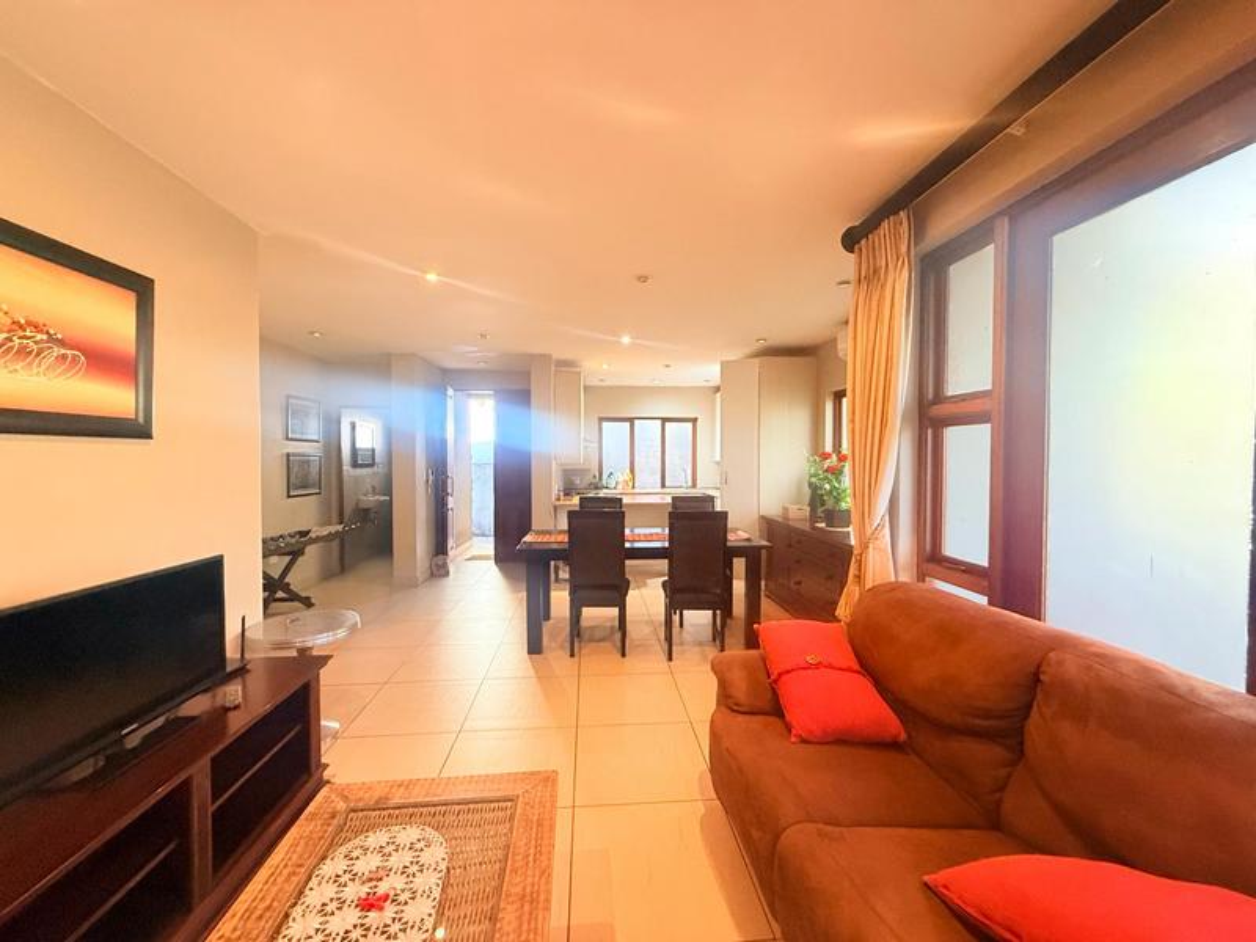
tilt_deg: -0.2
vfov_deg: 85.7
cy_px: 471
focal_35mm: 14
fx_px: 508
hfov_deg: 102.1
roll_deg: +0.0
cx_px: 628
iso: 500
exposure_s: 1/50
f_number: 2.2
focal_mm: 2.22
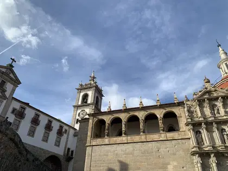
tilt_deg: +37.3
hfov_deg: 67.3
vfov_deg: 53.1
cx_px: 114
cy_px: 86
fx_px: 171
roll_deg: -2.9
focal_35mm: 26
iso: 25
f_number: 1.8
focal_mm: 4.25
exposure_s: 1/2160
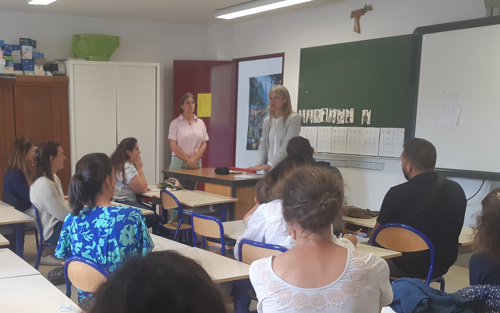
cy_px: 256
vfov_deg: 29.1
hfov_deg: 44.6
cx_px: 122
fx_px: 586
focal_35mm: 43
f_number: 1.7
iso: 80
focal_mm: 3.93
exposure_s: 1/50
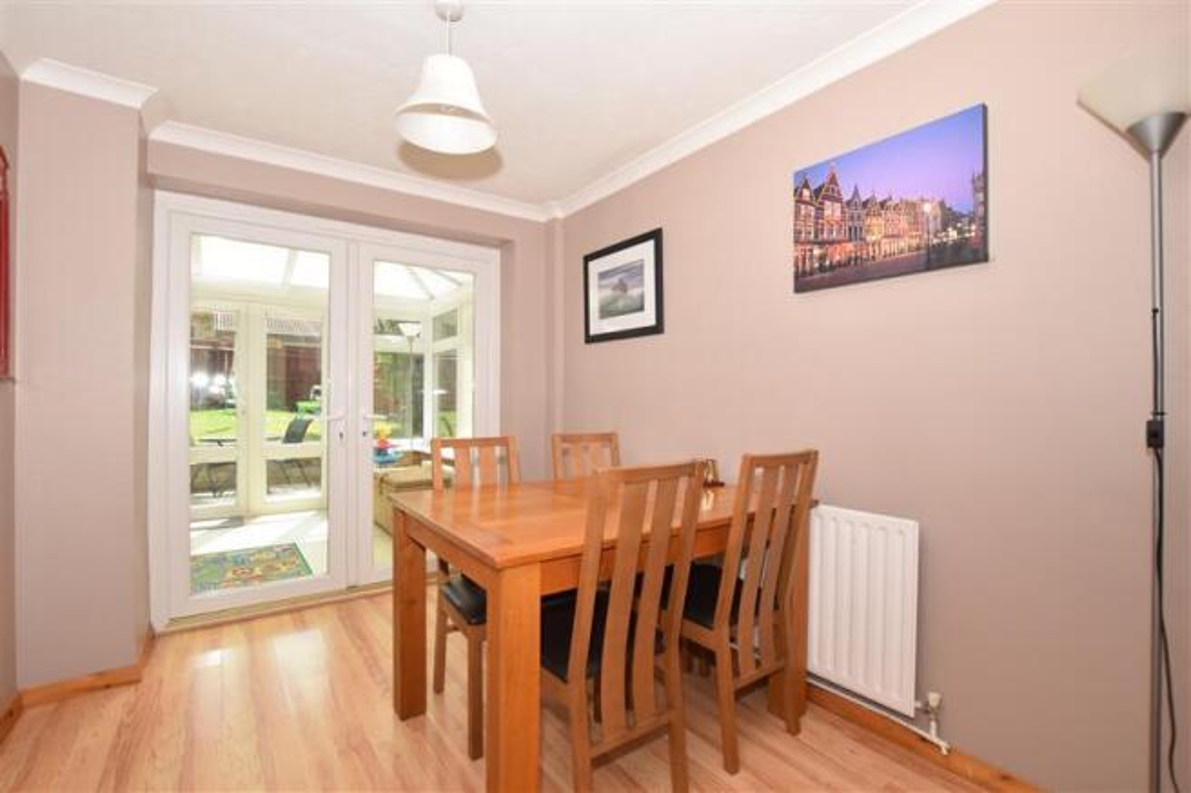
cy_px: 396
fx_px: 496
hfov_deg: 100.4
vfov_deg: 77.3
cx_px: 596
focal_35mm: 15
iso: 400
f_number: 8
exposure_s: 1/200
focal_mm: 10
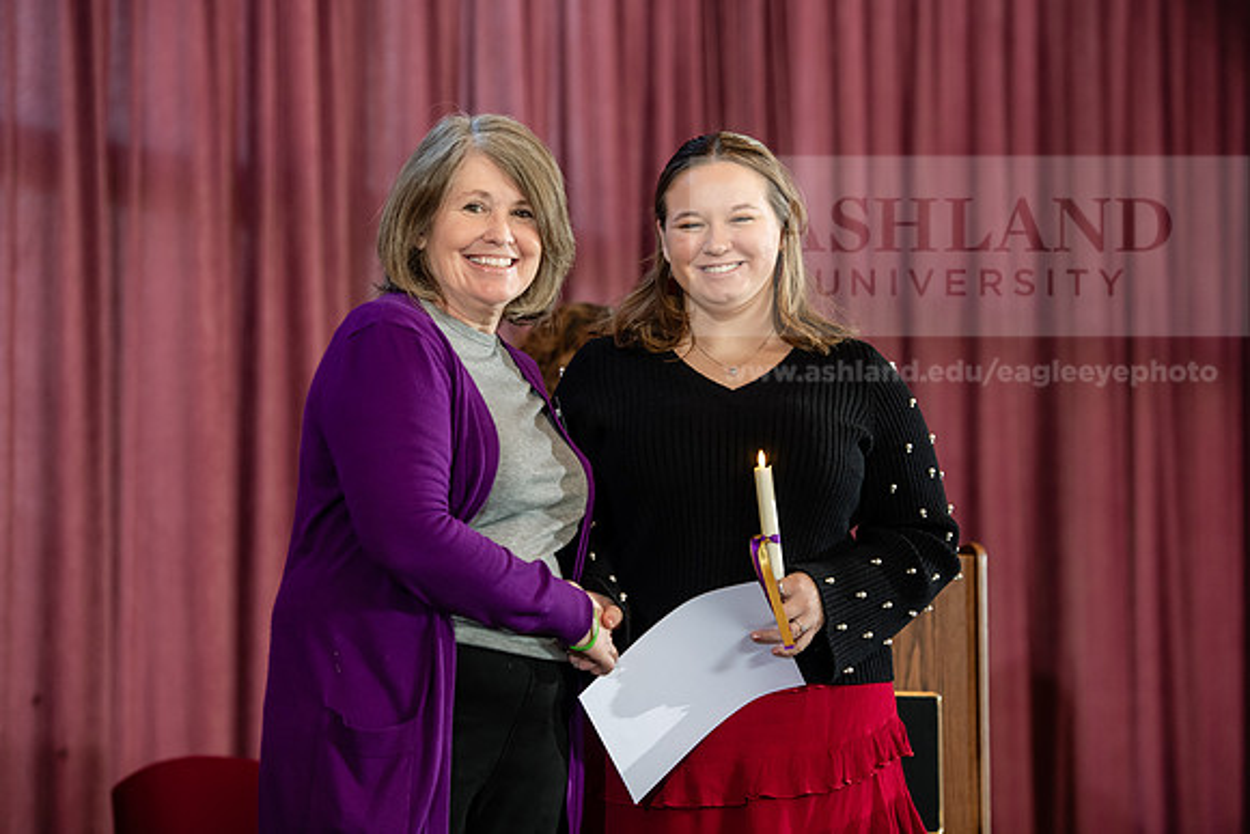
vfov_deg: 12.5
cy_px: 417
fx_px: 3820
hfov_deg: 18.6
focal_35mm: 110
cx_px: 625
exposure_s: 1/200
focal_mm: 110
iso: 1250
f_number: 3.5
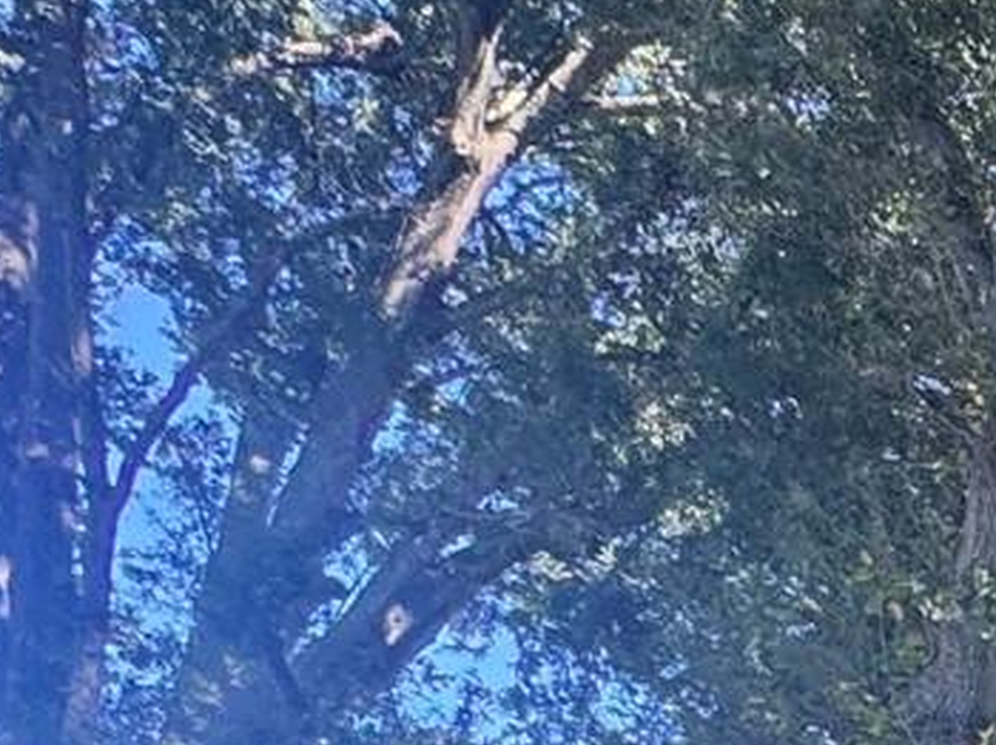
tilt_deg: +3.4
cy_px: 1555
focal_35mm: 82
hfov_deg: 14.8
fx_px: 2358
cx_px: 2393
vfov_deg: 14.5
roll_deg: -3.4
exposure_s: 1/121
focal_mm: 2.22
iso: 40
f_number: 2.2
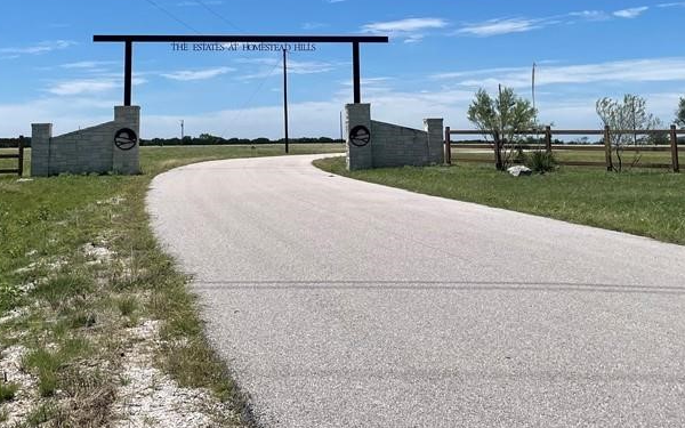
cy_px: 38
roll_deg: +1.4
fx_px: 877
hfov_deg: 42.6
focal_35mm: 47
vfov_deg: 26.4
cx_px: 331
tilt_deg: +8.7
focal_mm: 4.2
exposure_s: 1/5556
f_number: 1.6
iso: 32
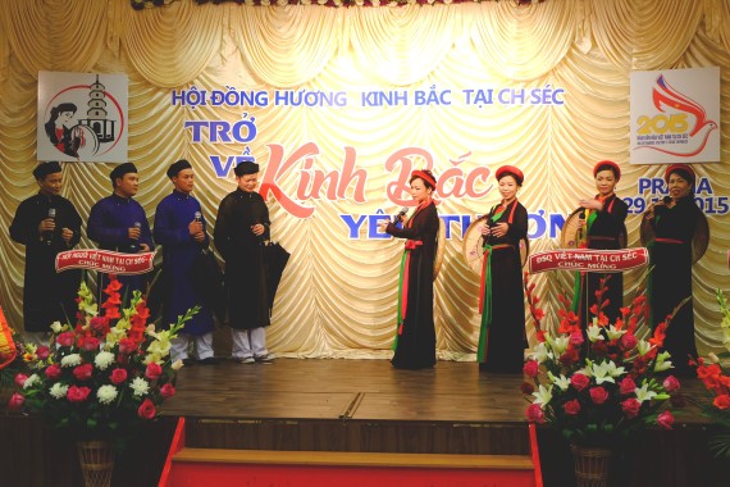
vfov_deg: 31.9
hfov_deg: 46.4
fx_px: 852
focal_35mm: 42
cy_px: 244
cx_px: 365
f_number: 4.5
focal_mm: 28.2
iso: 800
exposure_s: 1/58
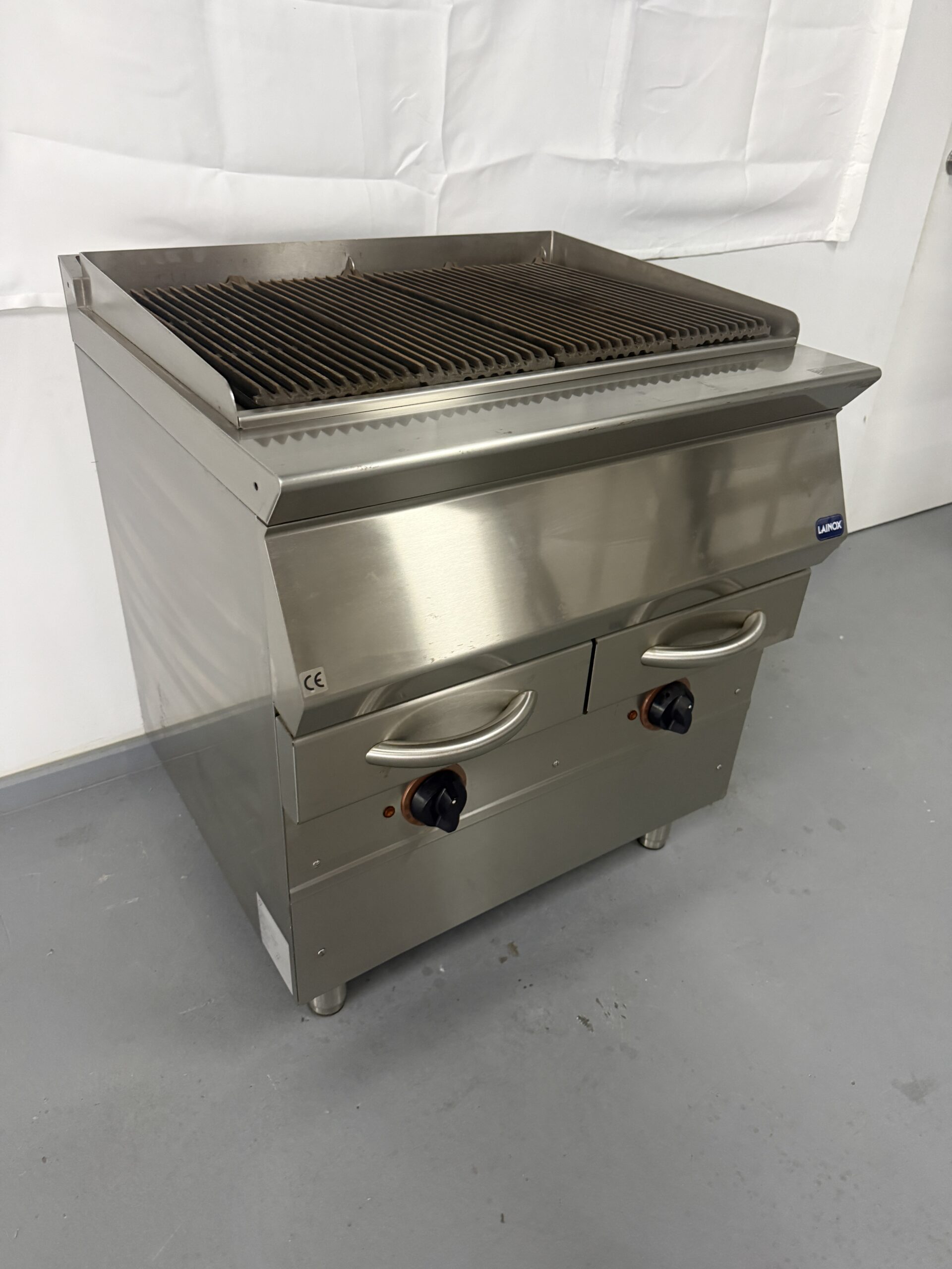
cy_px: 634
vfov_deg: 71.6
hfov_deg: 56.8
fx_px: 880
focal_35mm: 24
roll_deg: -2.9
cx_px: 476
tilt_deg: -30.6
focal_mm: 6.76
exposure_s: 1/50
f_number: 1.78
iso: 500
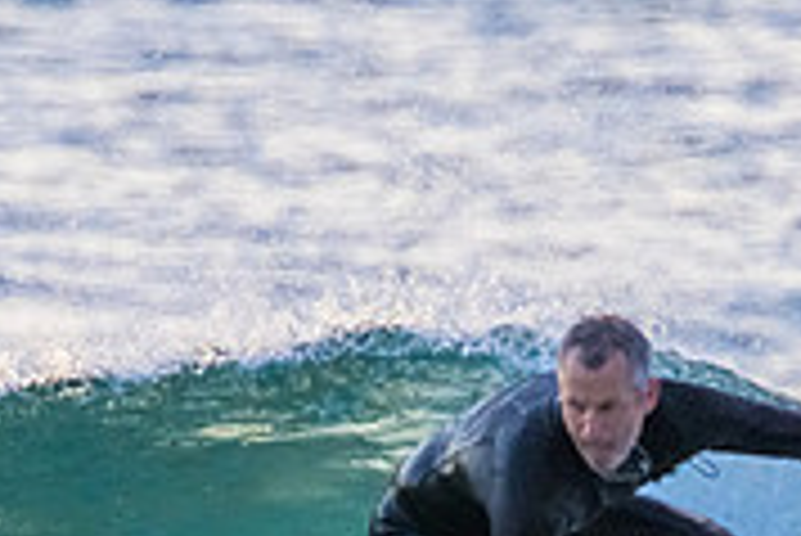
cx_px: 392
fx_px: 58163
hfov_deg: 0.8
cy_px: 777
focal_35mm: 2612
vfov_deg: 0.5
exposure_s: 1/1250
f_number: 11
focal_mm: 800
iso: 4500
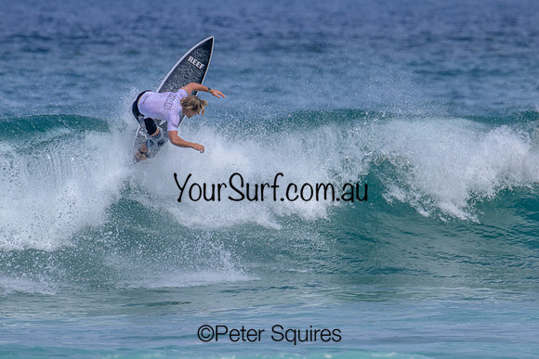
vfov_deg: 1.3
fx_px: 16182
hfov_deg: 1.9
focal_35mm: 1081
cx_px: 261
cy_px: 183
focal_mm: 800
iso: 720
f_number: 11
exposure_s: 1/2000
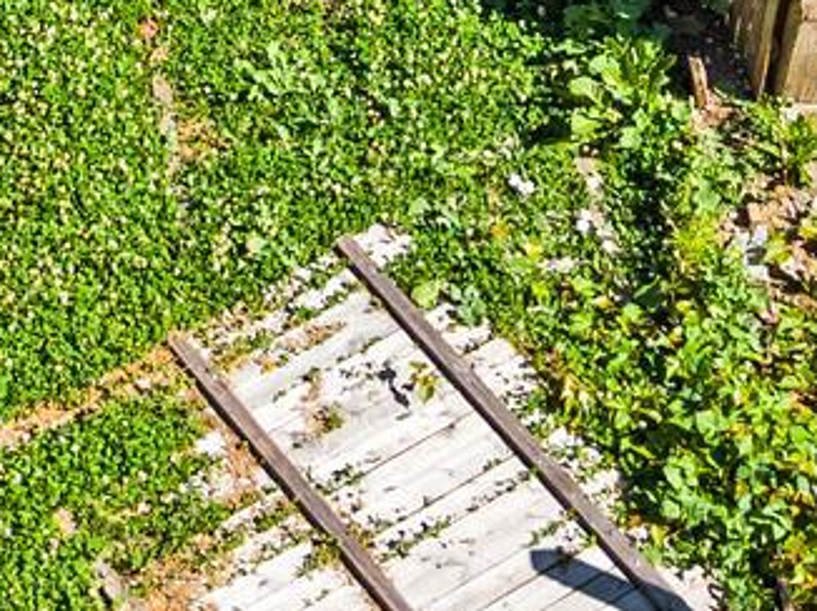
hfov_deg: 12.9
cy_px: -573
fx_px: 3561
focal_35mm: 151
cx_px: -73
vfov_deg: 9.3
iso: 160
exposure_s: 1/4000
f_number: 1.8
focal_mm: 8.67
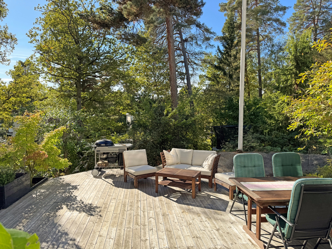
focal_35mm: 24
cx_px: 166
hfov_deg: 71.6
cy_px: 124
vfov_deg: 56.8
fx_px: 230
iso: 80
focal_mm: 6.76
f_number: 1.78
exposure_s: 1/1818
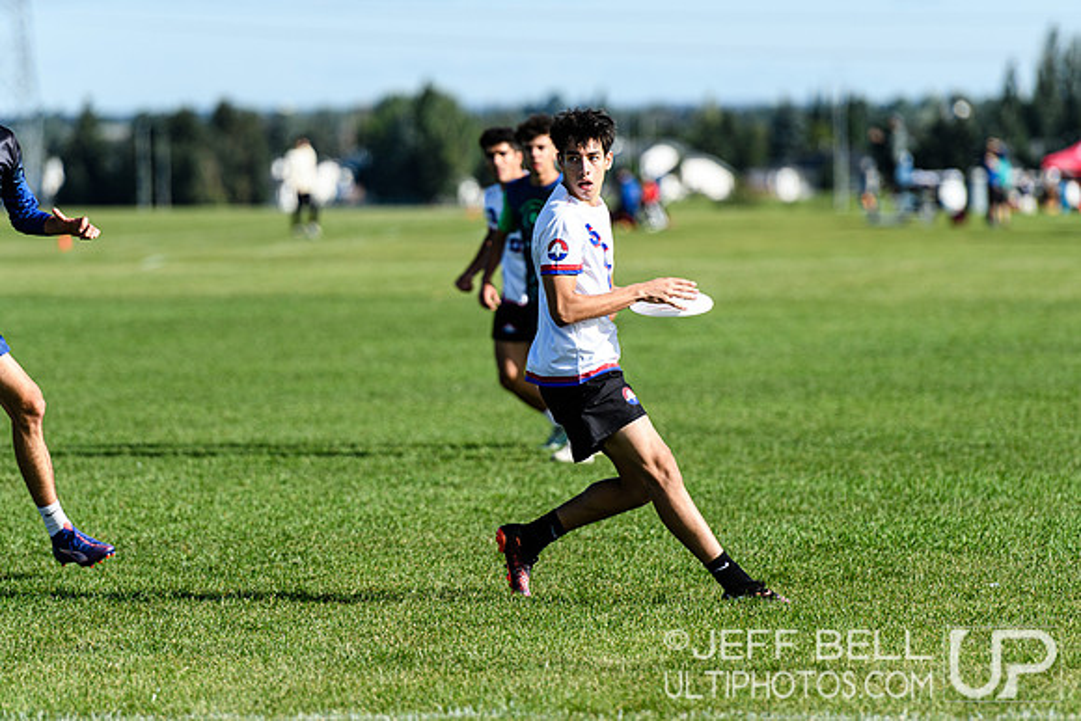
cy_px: 360
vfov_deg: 4.6
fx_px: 9010
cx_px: 540
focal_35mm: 300
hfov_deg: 6.9
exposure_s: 1/1600
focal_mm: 200
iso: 100
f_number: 3.2
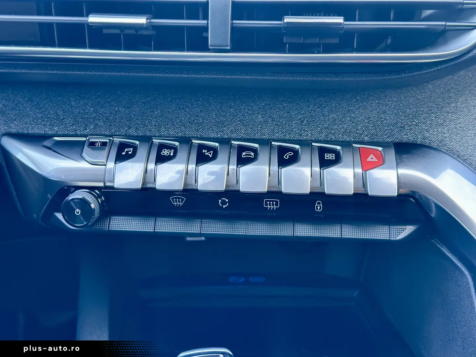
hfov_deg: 39.7
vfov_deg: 30.3
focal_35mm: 48
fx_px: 660
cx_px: 238
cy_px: 178
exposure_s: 1/110
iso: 125
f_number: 1.78
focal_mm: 6.86
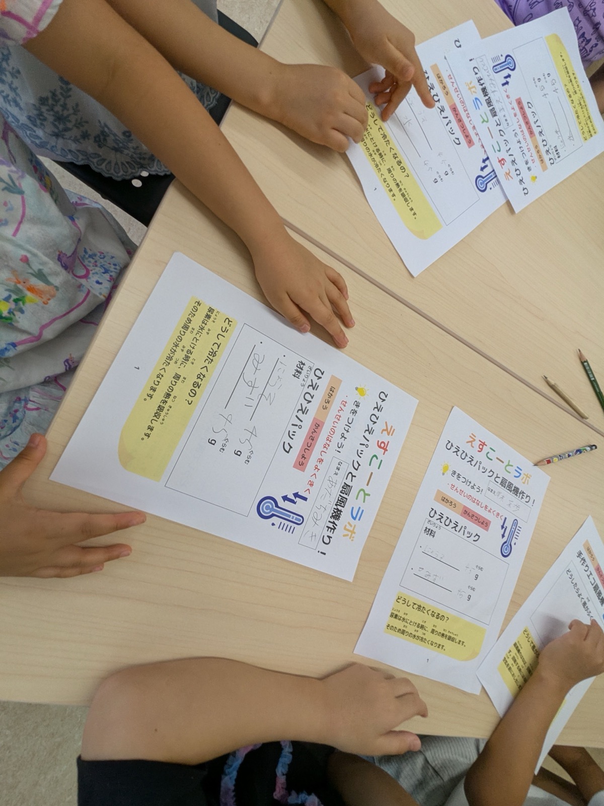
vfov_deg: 94.5
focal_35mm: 16
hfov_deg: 78.1
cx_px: 302
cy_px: 403
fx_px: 372
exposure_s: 1/101
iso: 93
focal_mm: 2.35
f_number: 2.2
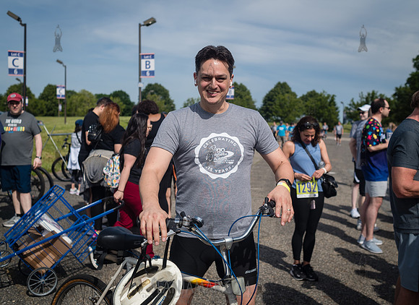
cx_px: 219
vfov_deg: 36.8
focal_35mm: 38
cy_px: 149
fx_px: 459
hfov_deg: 49.1
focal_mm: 35
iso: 200
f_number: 4
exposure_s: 1/3200
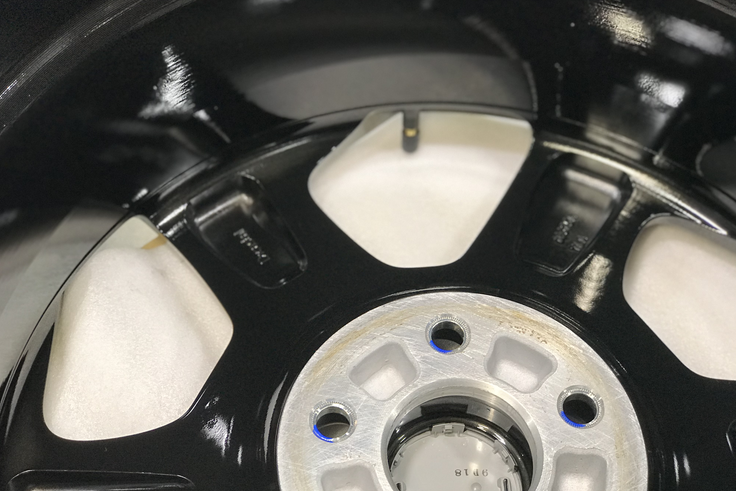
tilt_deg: -57.7
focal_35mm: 60
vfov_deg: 22.6
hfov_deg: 33.4
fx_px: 1227
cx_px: 365
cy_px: 263
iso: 125
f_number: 2.8
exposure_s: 1/60
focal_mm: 6.6
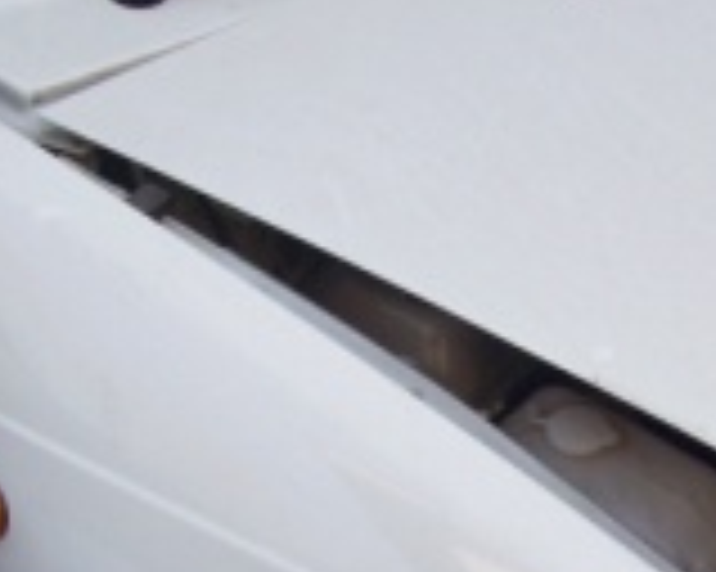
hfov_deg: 18.9
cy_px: 522
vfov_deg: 15.3
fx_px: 2097
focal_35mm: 99
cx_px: 689
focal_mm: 6
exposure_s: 1/175
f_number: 2.7
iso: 80
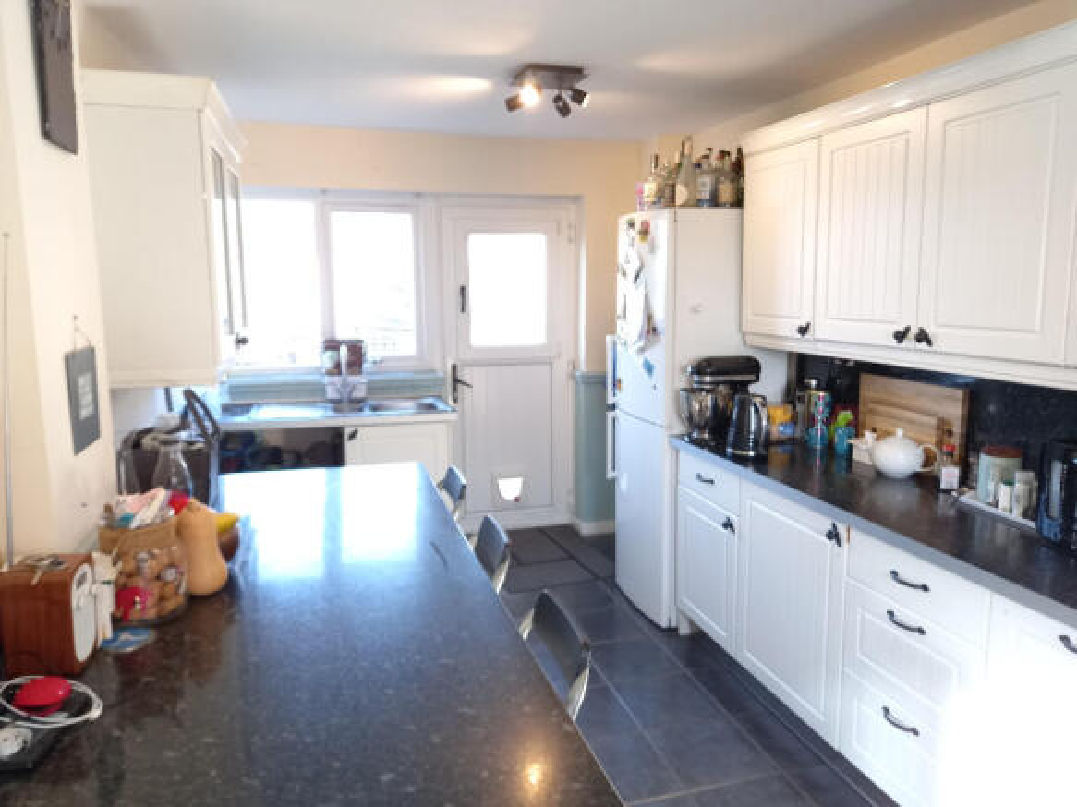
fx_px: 778
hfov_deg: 69.4
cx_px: 538
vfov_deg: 54.9
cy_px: 404
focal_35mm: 25
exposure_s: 1/50
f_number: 2
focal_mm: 4.6
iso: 200
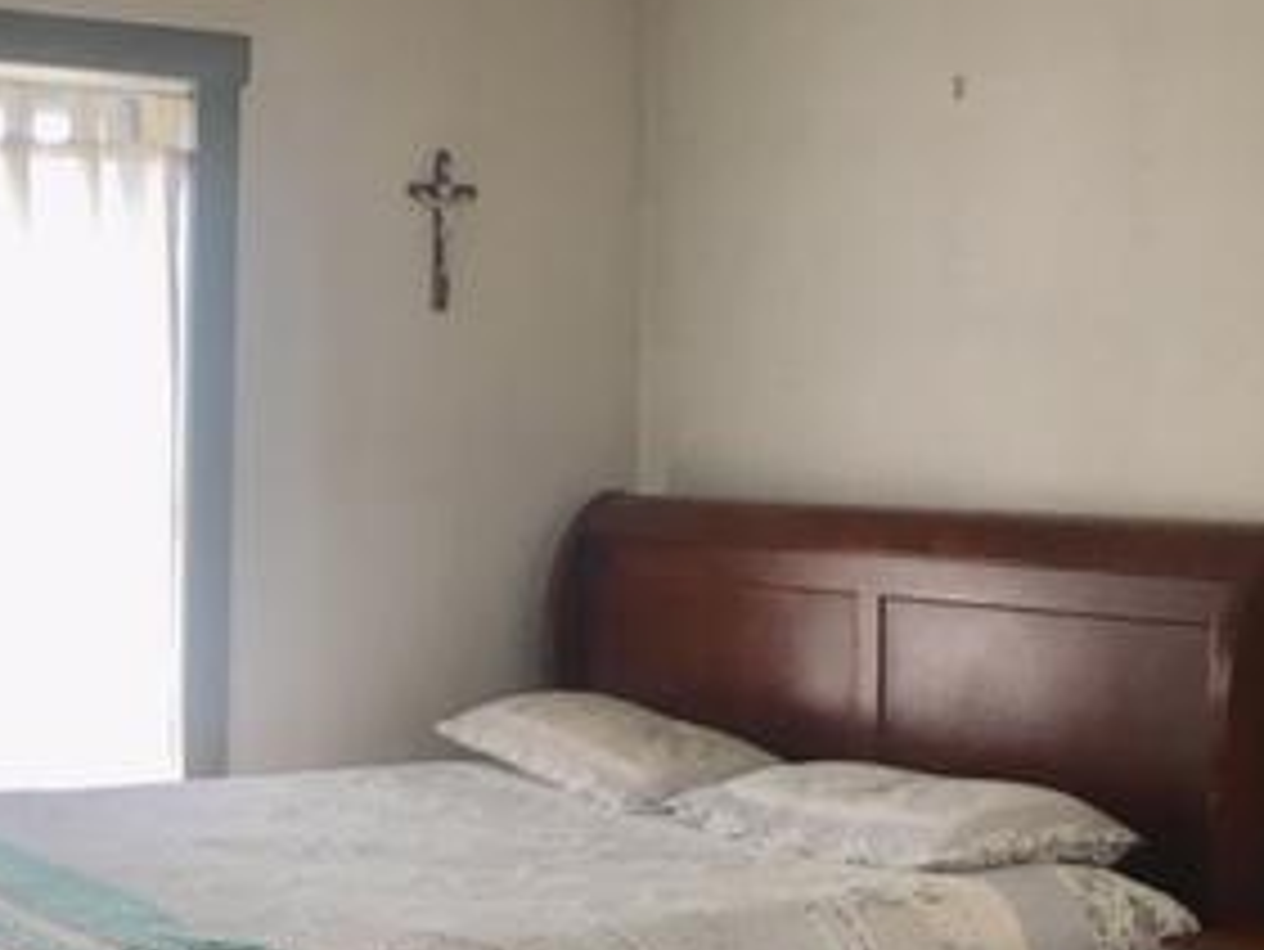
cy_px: 576
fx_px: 2411
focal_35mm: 66
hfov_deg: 29.0
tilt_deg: -2.3
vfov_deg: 22.2
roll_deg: +0.2
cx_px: 337
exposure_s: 1/30
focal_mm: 4.15
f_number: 2.2
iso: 64
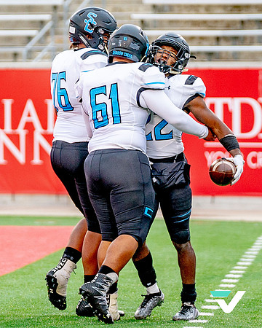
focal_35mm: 444
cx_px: 125
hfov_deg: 3.5
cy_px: 49
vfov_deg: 4.4
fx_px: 4306
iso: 400
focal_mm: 158
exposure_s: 1/1500
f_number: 2.8
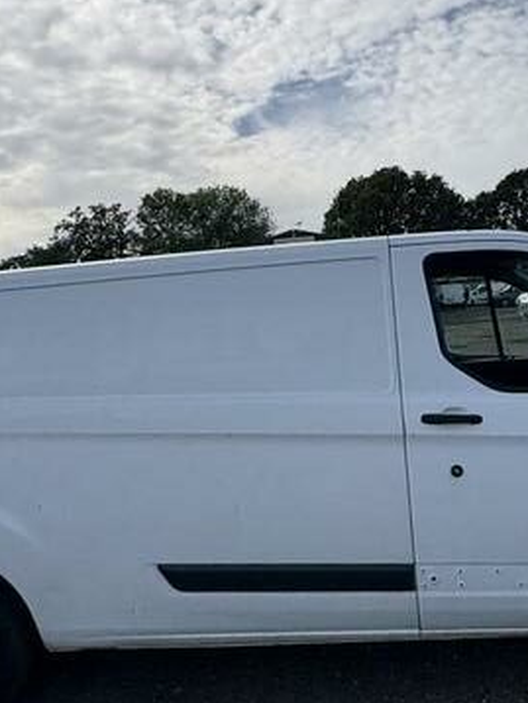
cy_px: 300
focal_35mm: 35
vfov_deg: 52.4
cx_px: 326
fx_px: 711
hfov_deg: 40.5
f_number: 2.2
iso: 50
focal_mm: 2.22
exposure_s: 1/3390
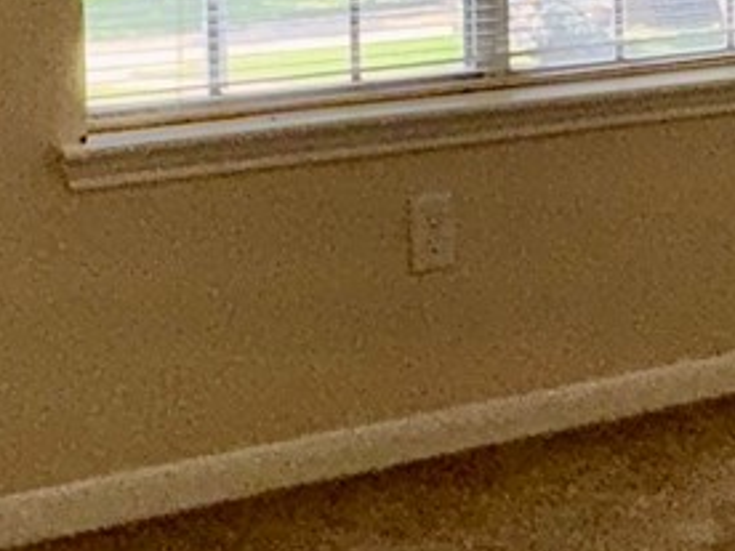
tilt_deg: -4.0
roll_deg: +1.2
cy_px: -80
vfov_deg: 13.9
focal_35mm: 104
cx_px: 719
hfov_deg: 18.5
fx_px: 2208
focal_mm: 2.22
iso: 32
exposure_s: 1/215
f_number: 2.2
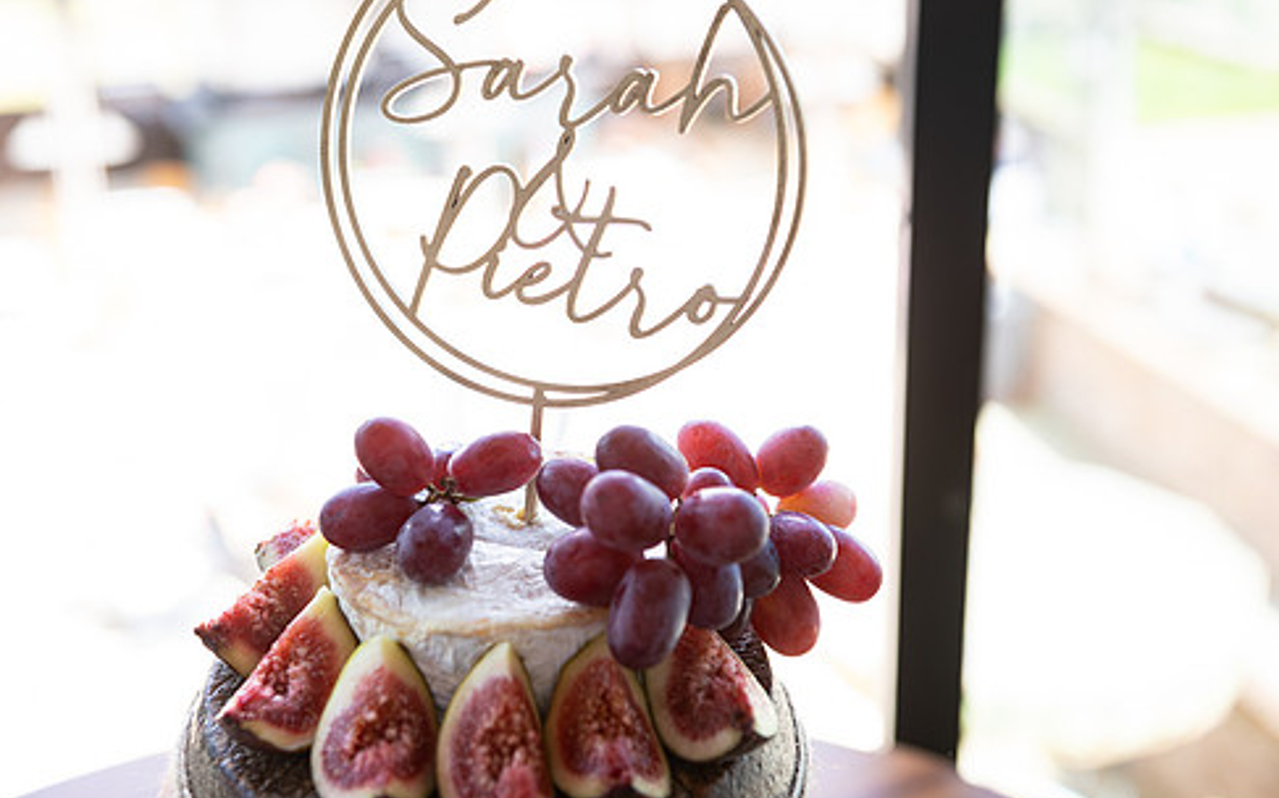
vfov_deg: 25.3
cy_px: 332
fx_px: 1777
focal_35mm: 51
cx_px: 562
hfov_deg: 39.5
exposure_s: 1/160
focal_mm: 42
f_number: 3.5
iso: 200
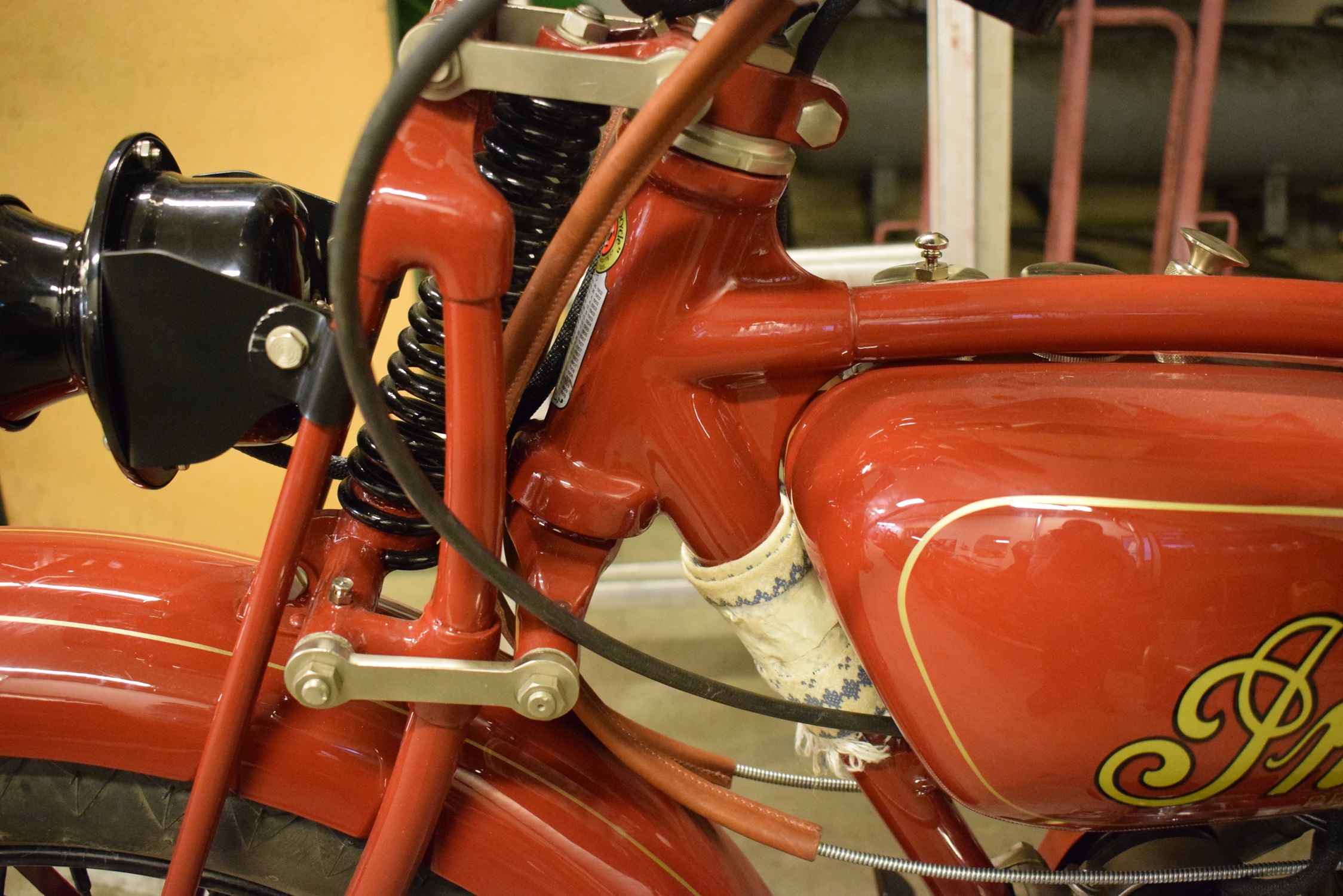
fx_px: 1455
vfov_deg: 34.2
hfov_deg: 49.5
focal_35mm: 39
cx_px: 672
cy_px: 448
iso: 5000
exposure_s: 1/60
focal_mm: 26
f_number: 5
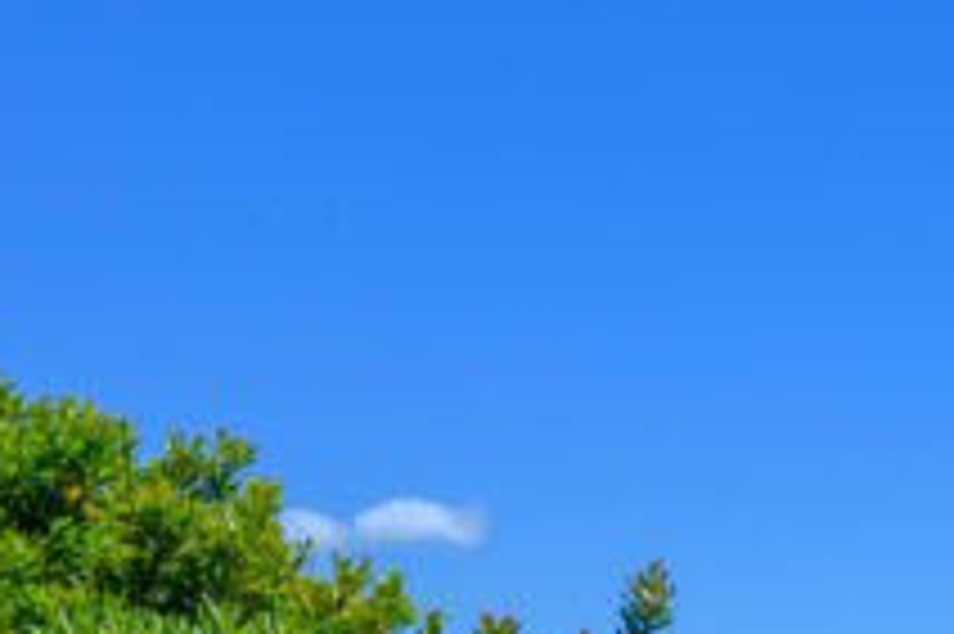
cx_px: 1616
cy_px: 906
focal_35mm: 116
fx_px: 3072
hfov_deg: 15.6
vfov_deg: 11.4
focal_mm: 24
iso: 320
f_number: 16
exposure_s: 1/1600
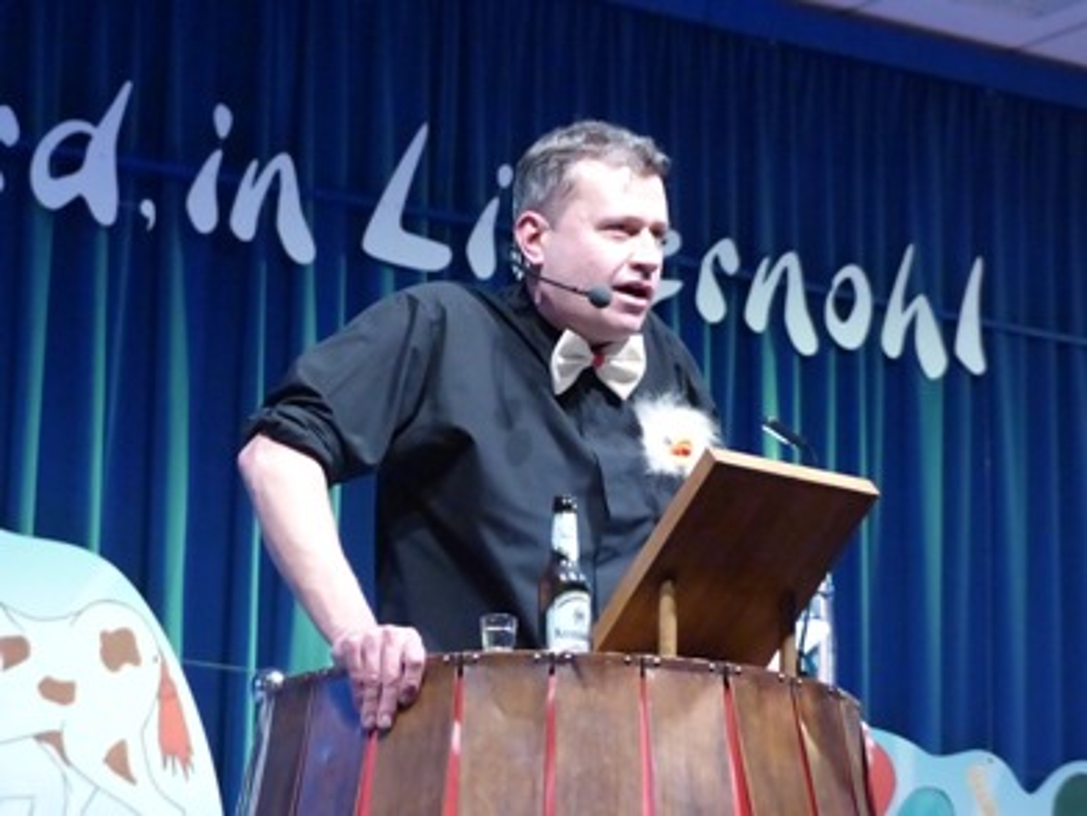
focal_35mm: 150
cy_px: 408
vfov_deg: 9.9
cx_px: 544
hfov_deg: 13.2
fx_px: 4710
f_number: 2.8
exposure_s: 1/125
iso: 1600
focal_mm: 27
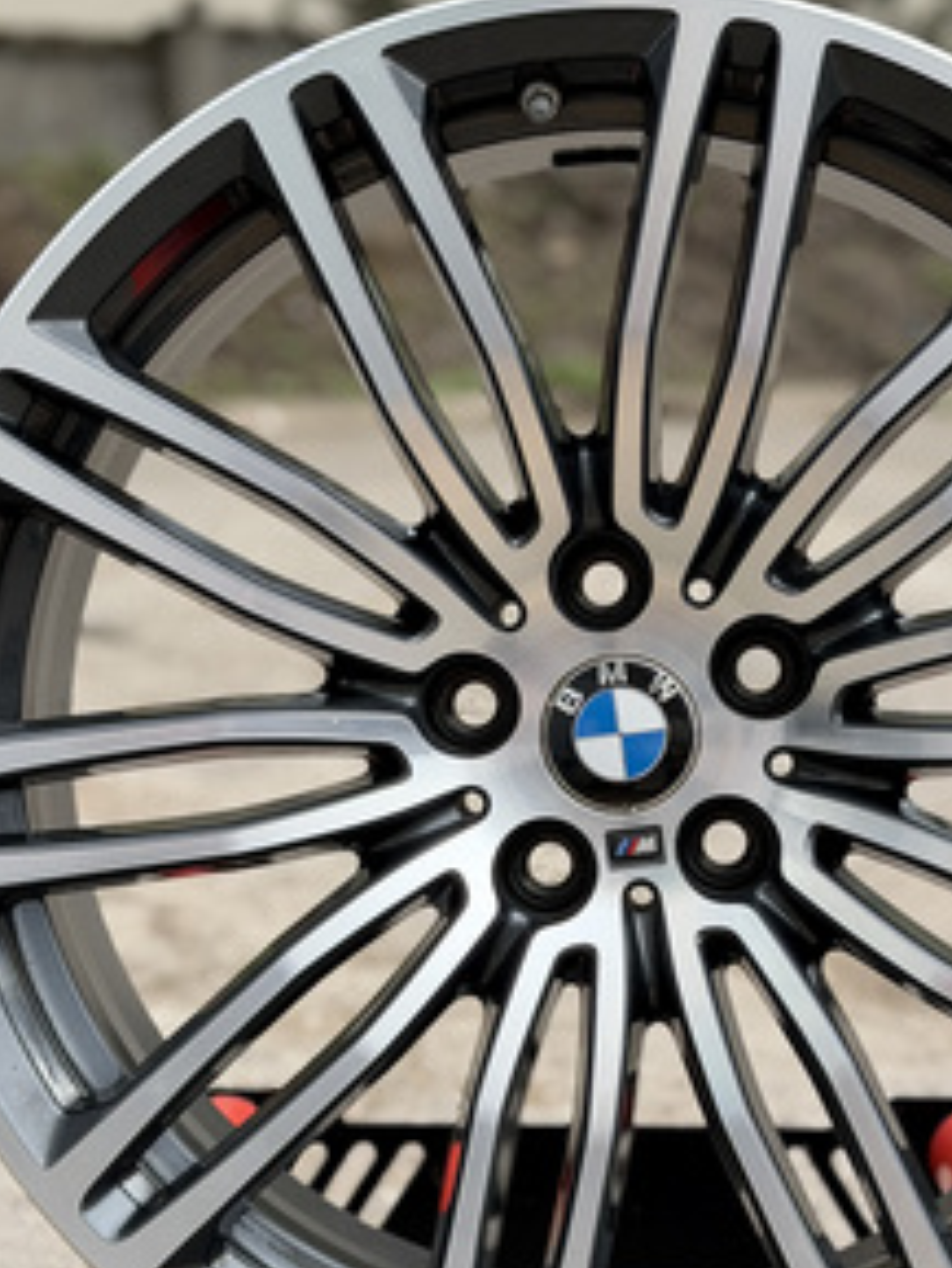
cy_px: 728
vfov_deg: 23.5
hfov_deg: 17.7
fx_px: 3041
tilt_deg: -8.7
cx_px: 630
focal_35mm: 83
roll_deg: -0.4
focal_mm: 6.76
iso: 80
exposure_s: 1/1403
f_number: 1.78
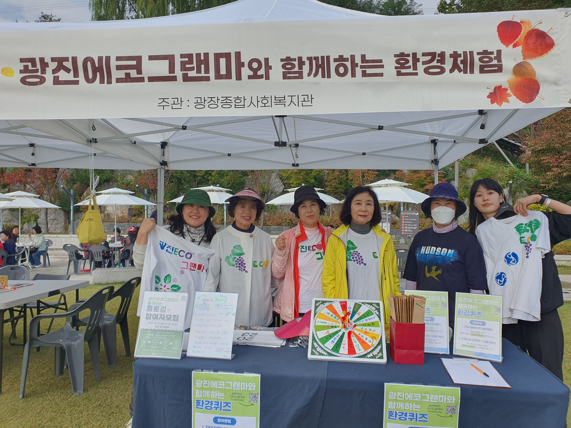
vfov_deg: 53.1
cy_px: 214
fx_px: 429
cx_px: 286
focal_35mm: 26
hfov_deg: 67.3
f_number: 2.4
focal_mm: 4.3
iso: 50
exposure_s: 1/1014
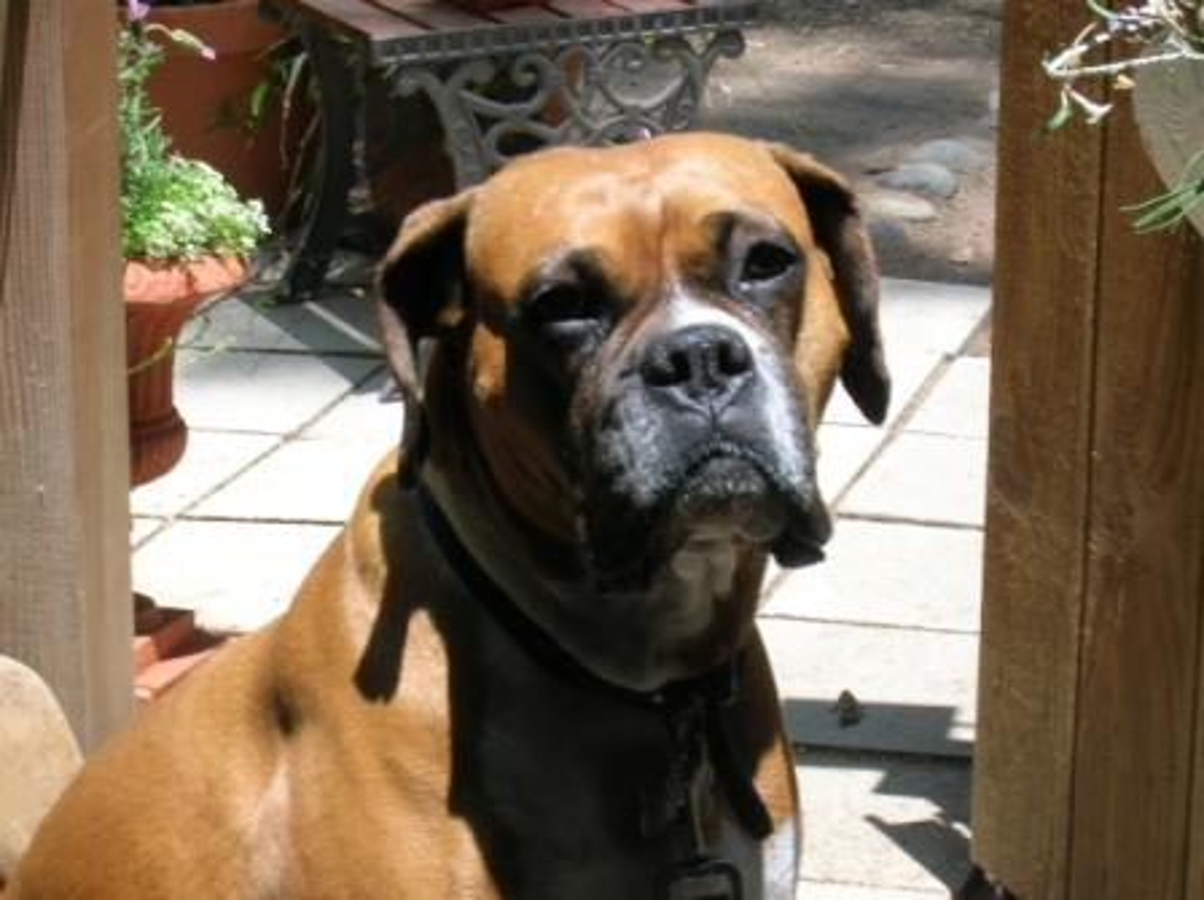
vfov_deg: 14.5
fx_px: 3544
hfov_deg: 19.3
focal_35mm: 102
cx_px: 602
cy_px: 450
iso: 50
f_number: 8.2
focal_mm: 17.1
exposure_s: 1/47.1
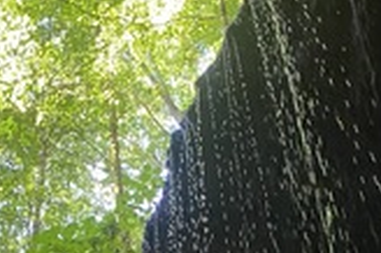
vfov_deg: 15.0
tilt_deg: +48.1
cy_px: 341
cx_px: 139
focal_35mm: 86
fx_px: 909
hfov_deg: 23.6
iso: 200
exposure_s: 1/60
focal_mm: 4.25
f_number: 1.8
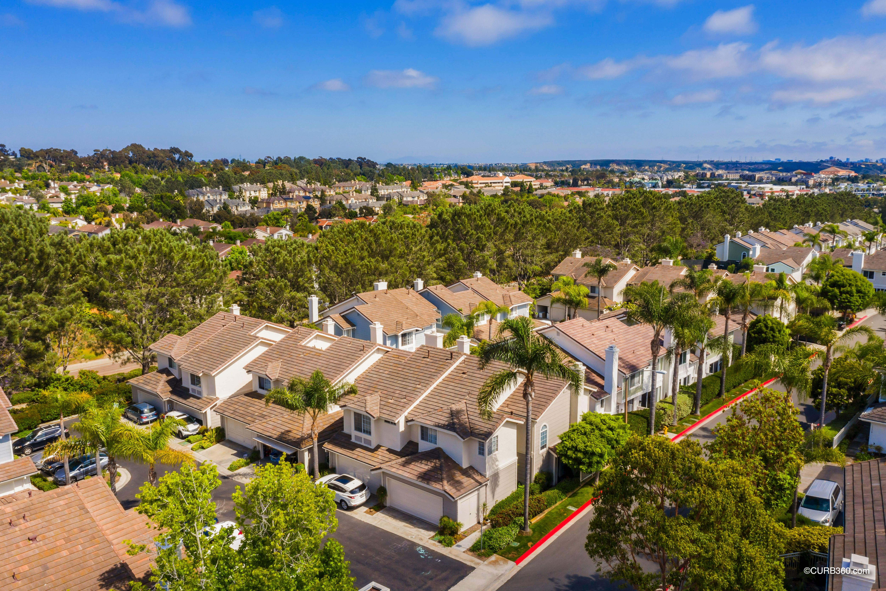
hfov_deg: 65.5
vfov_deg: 46.4
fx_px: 689
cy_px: 296
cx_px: 443
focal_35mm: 28
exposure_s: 1/160
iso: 100
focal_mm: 10.26
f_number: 9
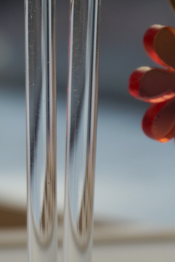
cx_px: 37
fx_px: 1200
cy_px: 150
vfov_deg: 12.5
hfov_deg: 8.3
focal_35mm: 165
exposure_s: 1/60
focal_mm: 35
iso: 125
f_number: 5.6
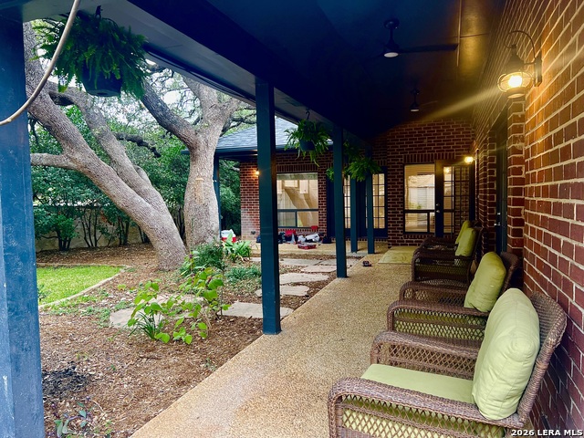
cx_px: 292
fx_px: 439
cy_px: 219
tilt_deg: -3.8
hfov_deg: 67.3
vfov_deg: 53.1
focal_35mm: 26
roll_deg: +1.3
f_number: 1.5
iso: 125
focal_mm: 5.7
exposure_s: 1/121
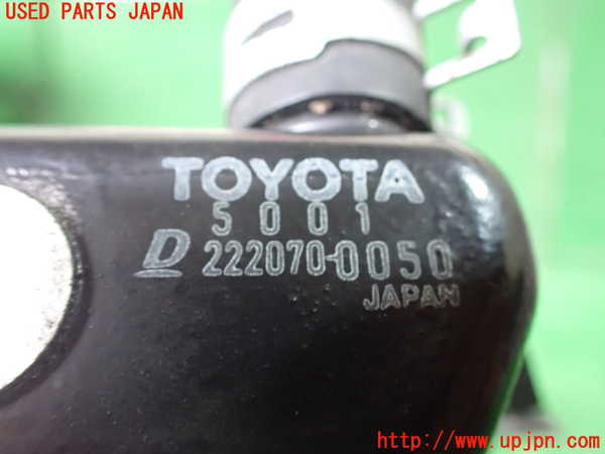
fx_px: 524
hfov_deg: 60.0
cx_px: 302
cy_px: 227
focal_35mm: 30
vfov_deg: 46.8
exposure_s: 1/30
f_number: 2.3
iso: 1250
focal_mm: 5.4
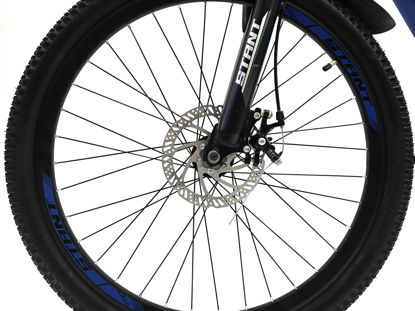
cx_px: 208
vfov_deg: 58.9
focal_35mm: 23
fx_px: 276
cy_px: 156
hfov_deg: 73.9
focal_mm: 6.3
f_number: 1.7
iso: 320
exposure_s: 1/120
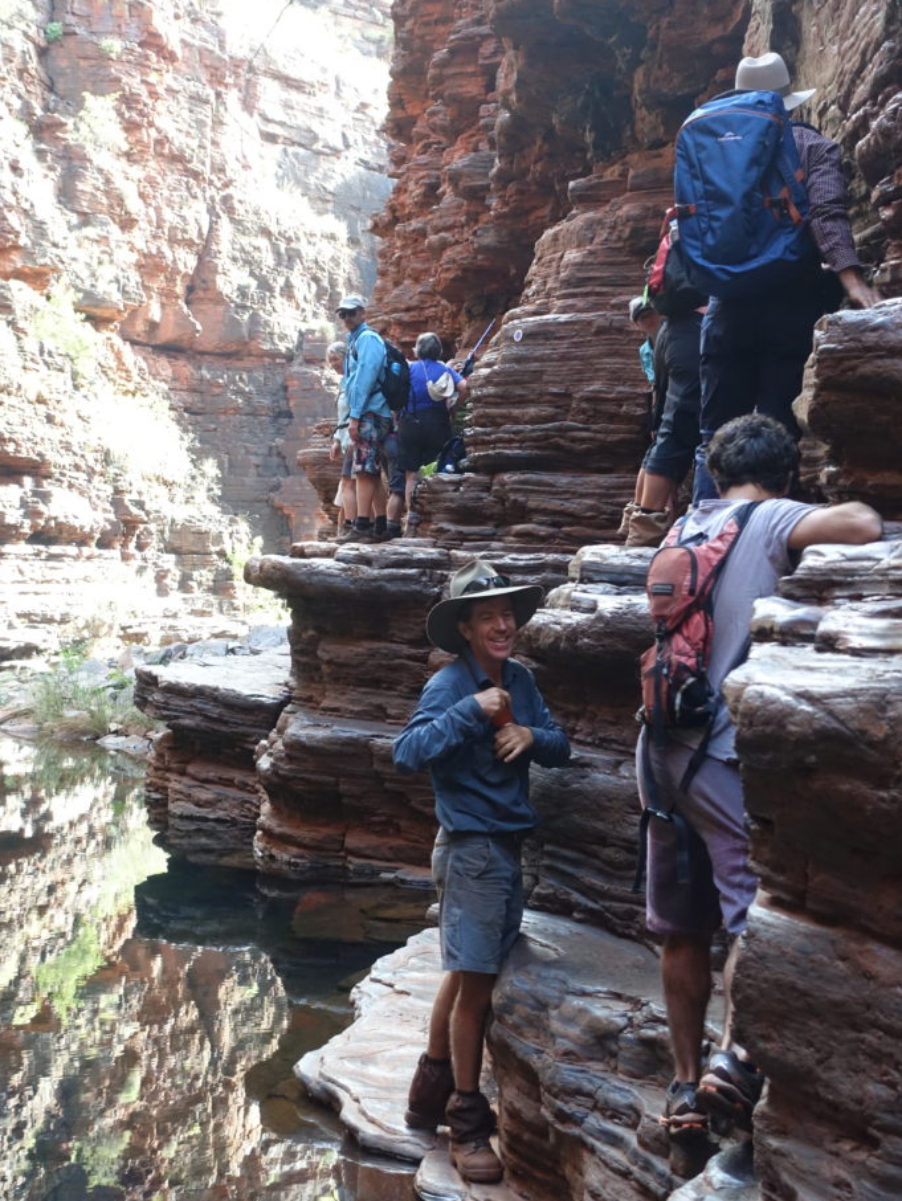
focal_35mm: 51
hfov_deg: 28.6
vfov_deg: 37.5
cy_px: 617
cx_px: 451
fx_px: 1771
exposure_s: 1/250
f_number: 2.8
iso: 1000
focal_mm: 17.27
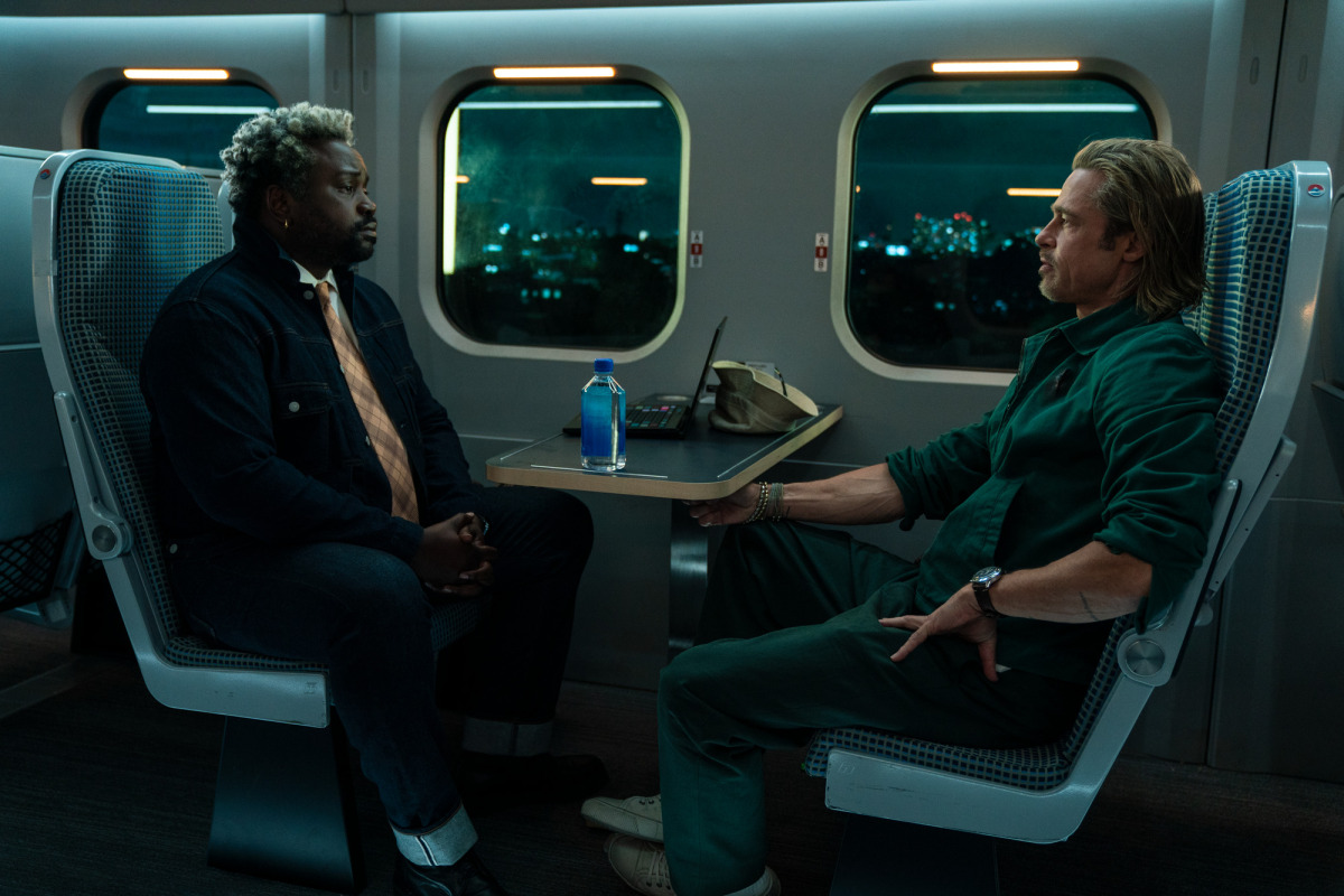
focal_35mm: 33
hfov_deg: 57.2
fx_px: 1232
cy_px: 448
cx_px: 672
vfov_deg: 40.0
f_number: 2.8
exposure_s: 1/125
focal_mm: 33
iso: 1250
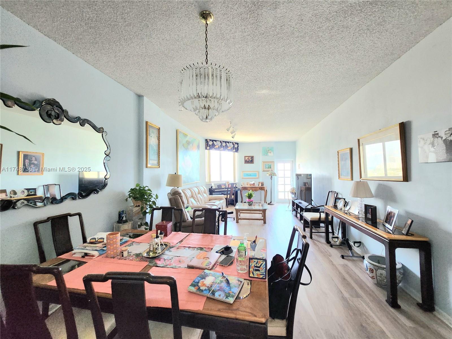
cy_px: 170
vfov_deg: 89.9
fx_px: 170
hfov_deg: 106.2
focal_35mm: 13
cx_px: 226
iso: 250
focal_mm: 1.74
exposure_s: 1/60.2
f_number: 2.2
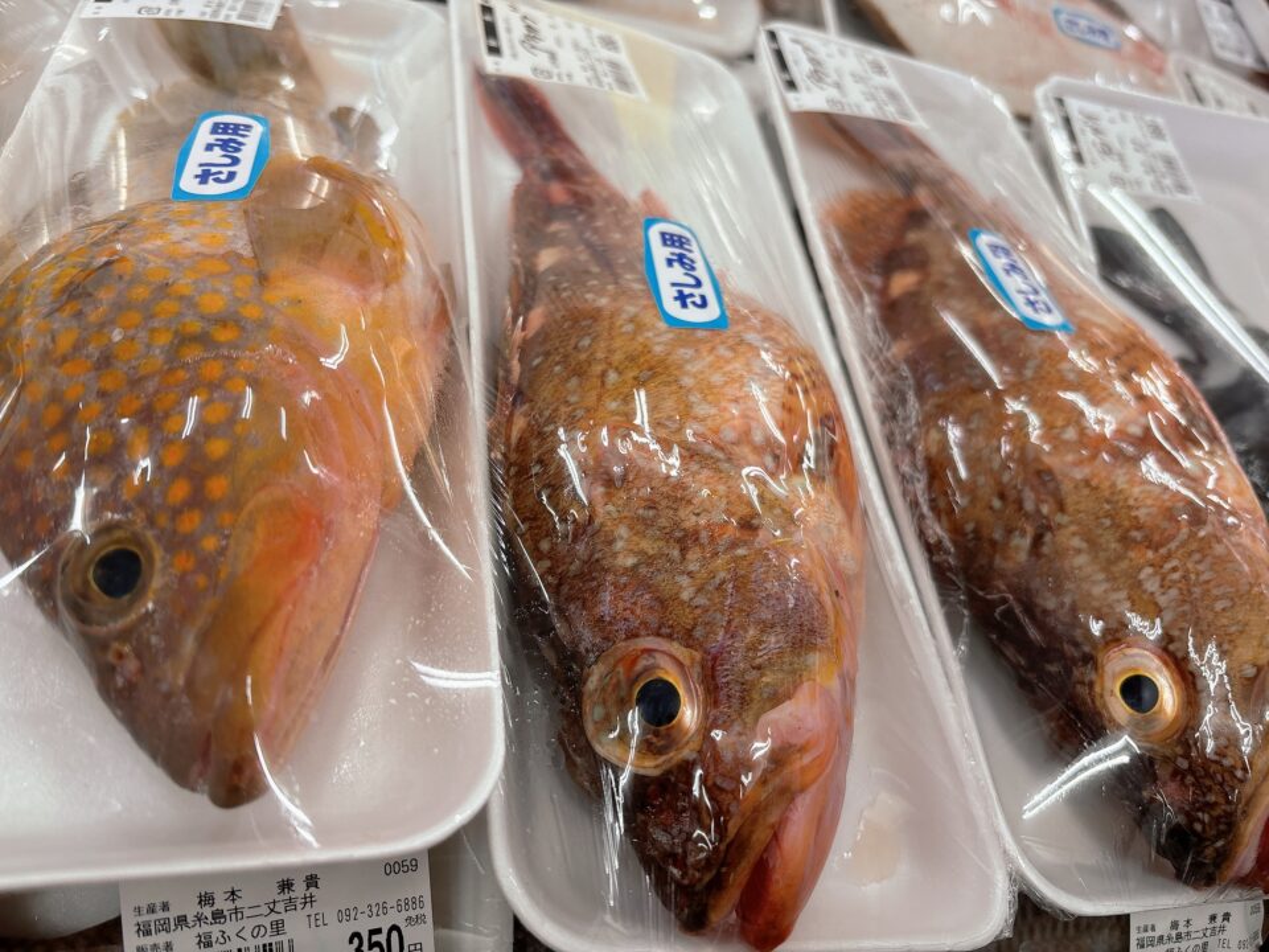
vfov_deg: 53.1
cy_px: 476
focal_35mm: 26
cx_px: 634
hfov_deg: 67.3
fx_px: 953
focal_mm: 5.96
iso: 64
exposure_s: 1/60
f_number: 1.6
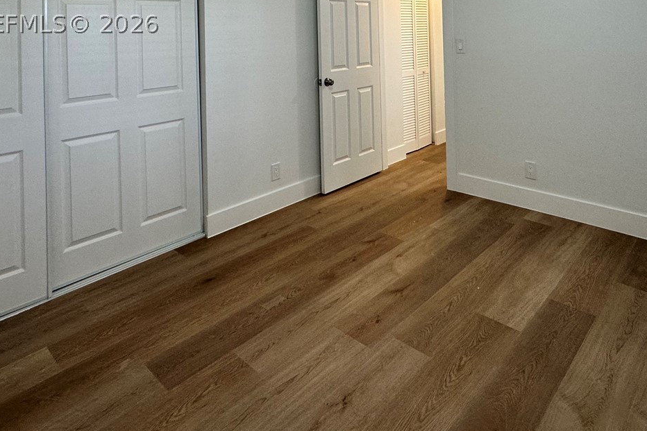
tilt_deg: +1.1
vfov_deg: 45.2
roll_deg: +0.4
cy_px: 24
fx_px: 449
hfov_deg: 71.1
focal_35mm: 25
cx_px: 371
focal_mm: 2.22
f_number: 2.2
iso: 125
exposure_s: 1/120
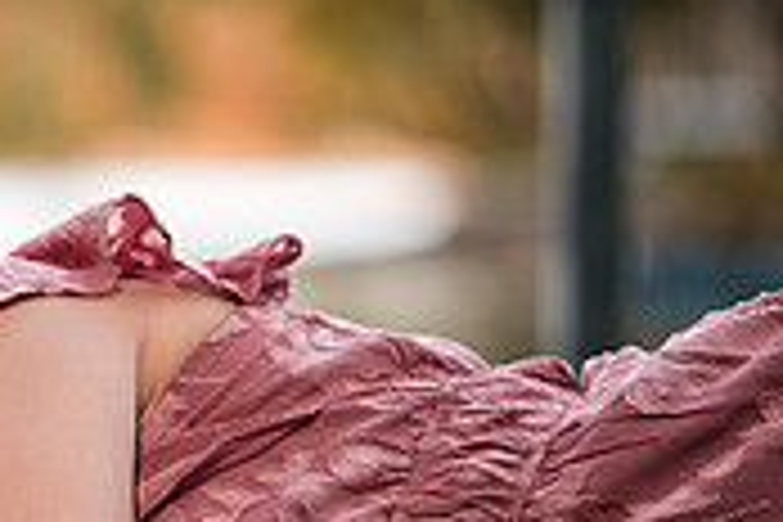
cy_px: 704
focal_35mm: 293
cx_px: -340
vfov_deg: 4.7
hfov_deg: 6.9
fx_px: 6372
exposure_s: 1/160
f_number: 1.8
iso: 50
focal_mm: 85
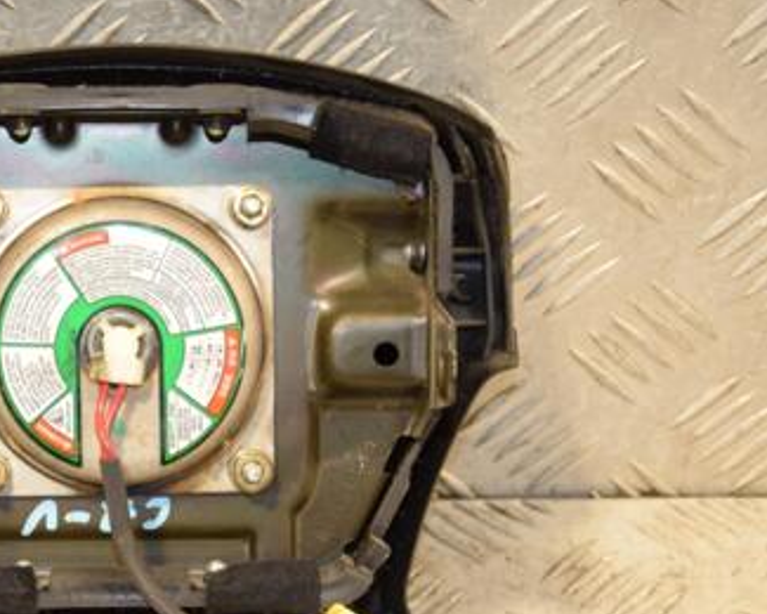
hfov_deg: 16.3
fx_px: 2653
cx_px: 118
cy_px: 387
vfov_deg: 13.2
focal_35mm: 117
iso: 800
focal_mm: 45
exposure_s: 1/200
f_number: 5
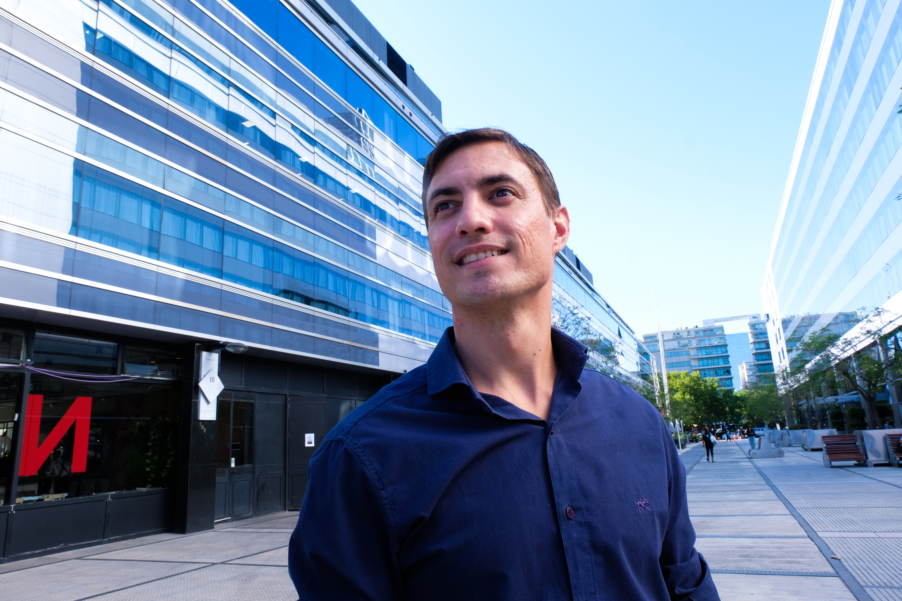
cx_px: 442
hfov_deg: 71.5
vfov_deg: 51.3
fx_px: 626
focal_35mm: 25
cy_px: 289
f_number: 13
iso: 200
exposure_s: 1/40
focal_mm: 16
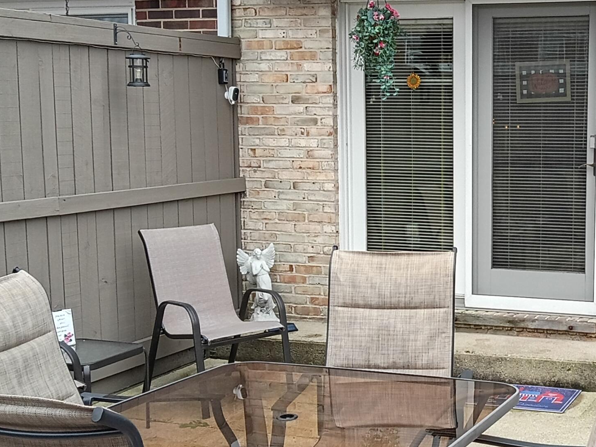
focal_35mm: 58
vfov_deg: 25.2
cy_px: 244
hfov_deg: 31.9
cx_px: 517
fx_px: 999
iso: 457
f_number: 2.2
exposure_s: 1/120
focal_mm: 3.42
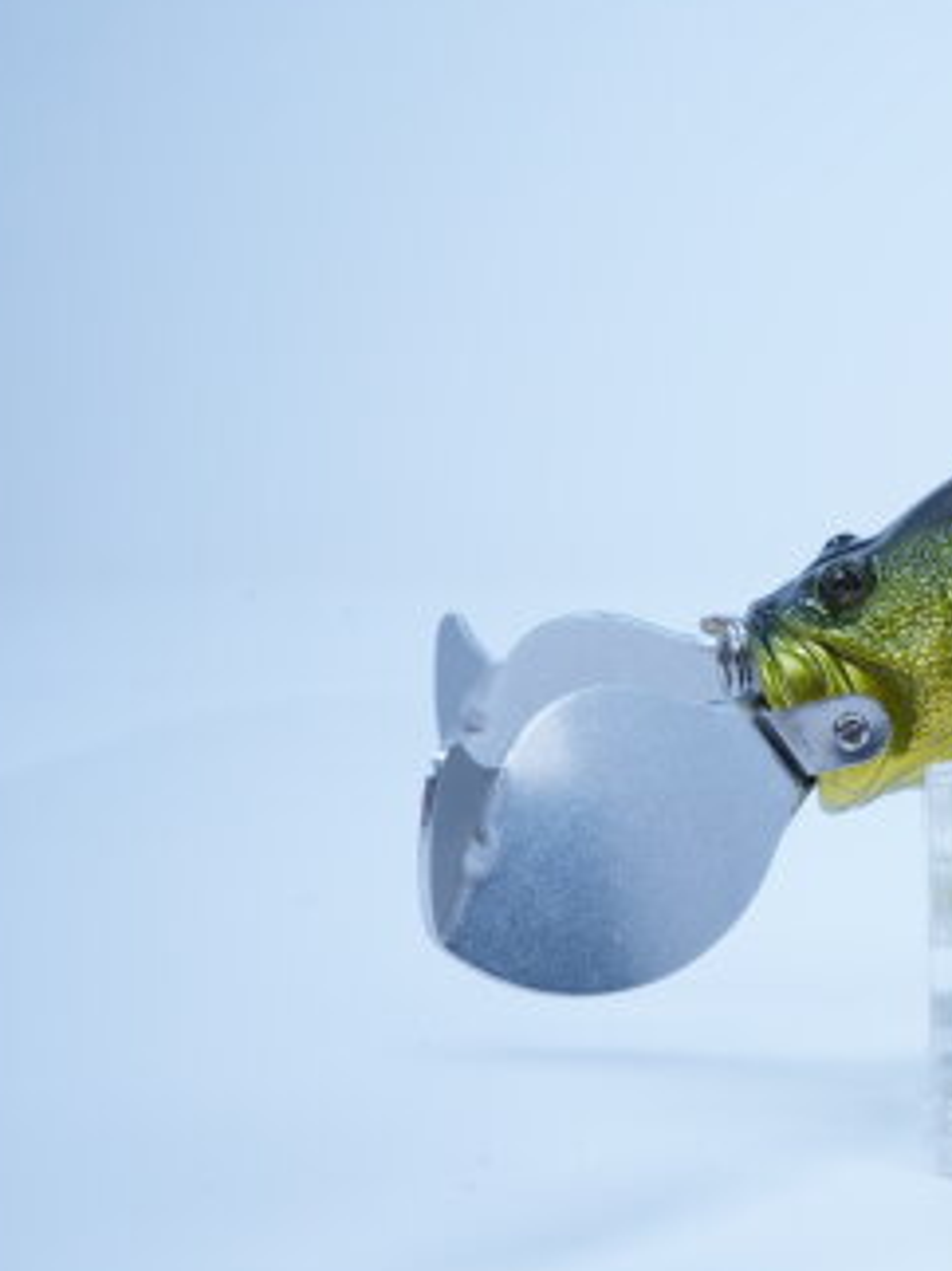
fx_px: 2165
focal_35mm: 59
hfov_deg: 22.9
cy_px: 606
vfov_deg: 32.7
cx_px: 1121
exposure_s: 1/8
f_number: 13
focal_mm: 33
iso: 100
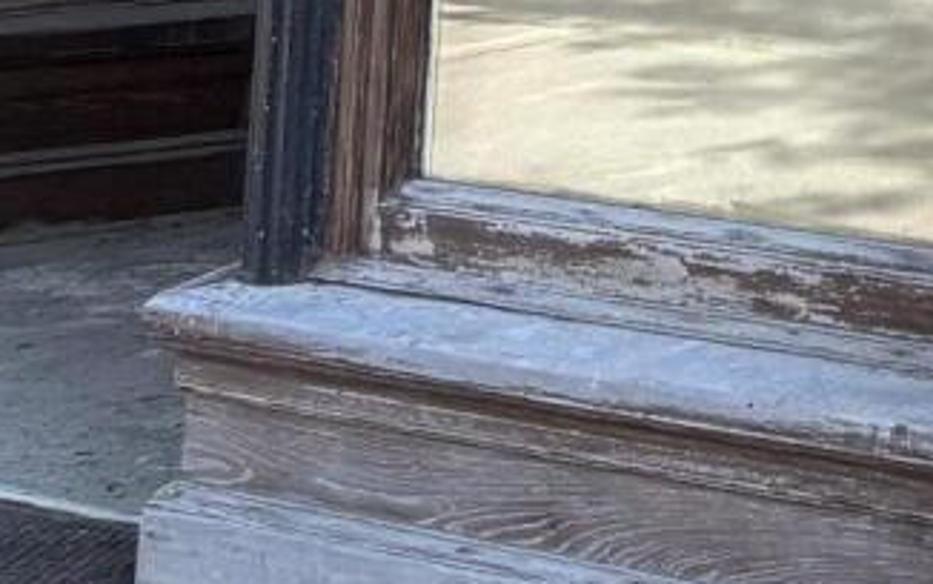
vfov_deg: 6.9
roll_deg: -1.2
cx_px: 2121
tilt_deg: +8.0
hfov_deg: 10.8
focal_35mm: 169
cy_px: -1245
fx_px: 4299
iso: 50
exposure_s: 1/324
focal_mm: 5.96
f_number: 1.6
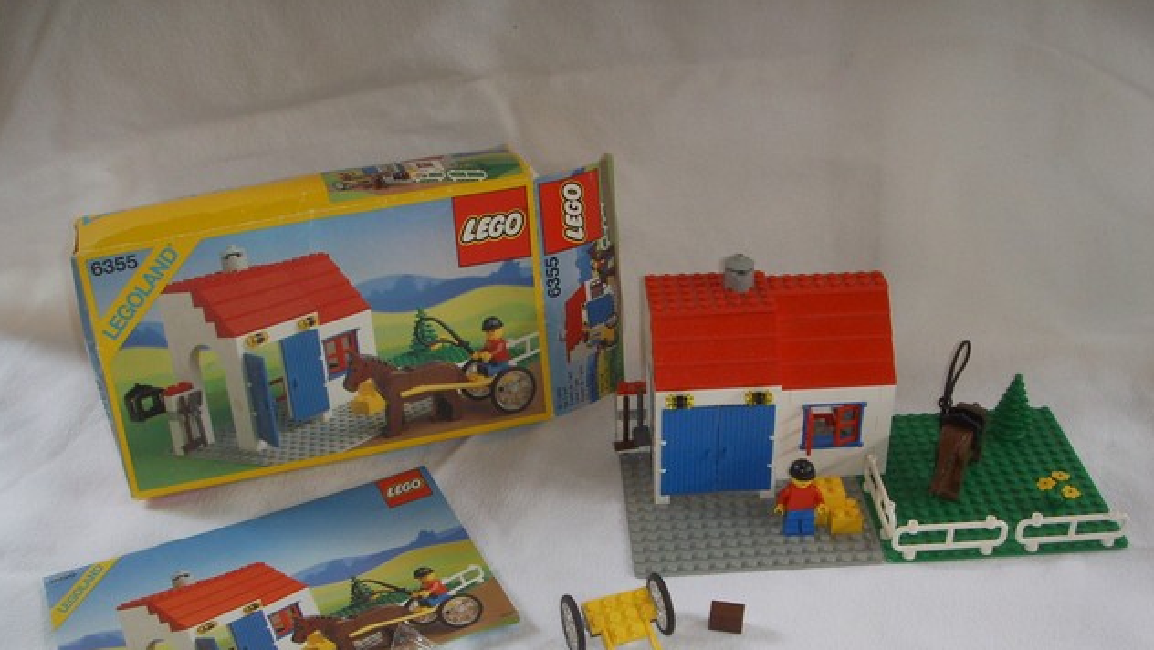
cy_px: 431
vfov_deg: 27.6
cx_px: 577
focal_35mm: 43
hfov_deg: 47.3
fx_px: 1316
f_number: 3.5
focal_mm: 6.6
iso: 100
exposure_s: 1/45
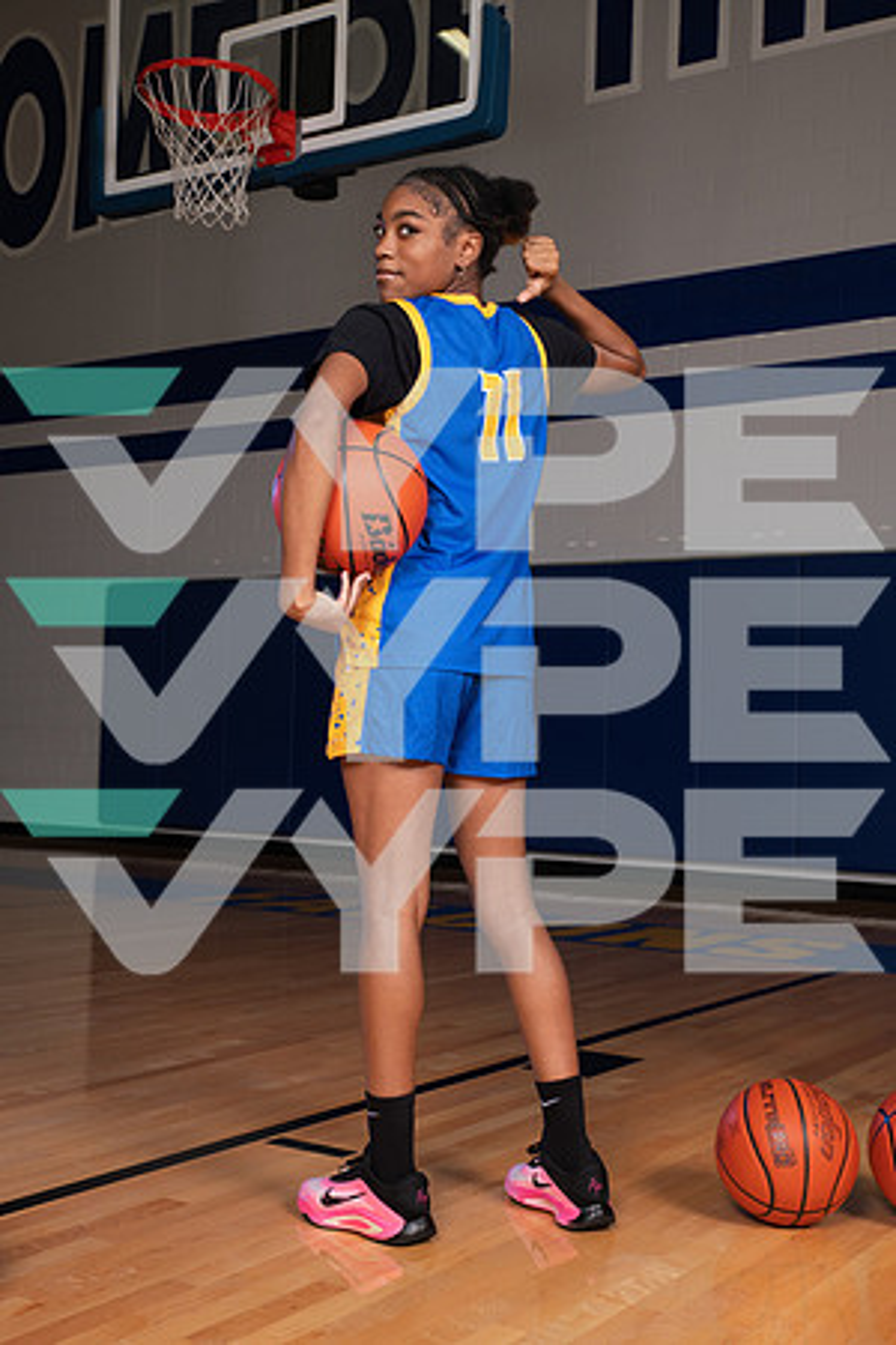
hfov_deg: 30.5
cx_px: 448
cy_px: 672
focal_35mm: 44
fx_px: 1643
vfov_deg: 44.5
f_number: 7.1
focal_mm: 44
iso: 500
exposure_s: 1/320
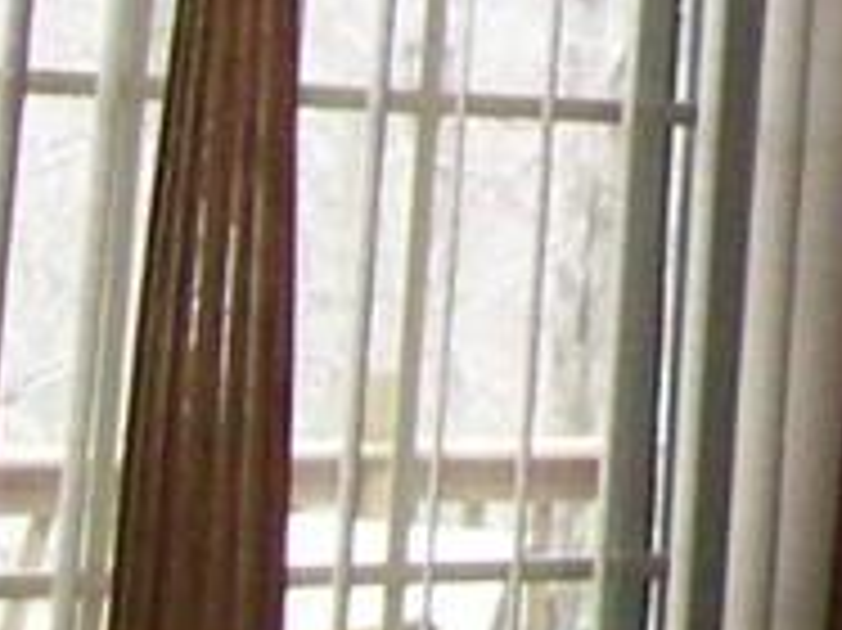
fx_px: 4789
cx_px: 1900
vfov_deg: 7.0
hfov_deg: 9.2
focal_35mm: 197
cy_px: -1053
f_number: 2.7
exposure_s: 1/64
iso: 200
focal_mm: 6
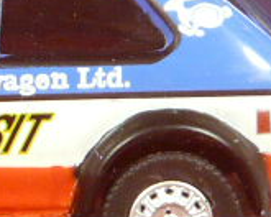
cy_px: 67
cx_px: -125
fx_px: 5133
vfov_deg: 2.4
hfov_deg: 3.0
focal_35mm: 640
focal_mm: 17.5
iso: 200
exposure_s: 1/20
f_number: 3.6
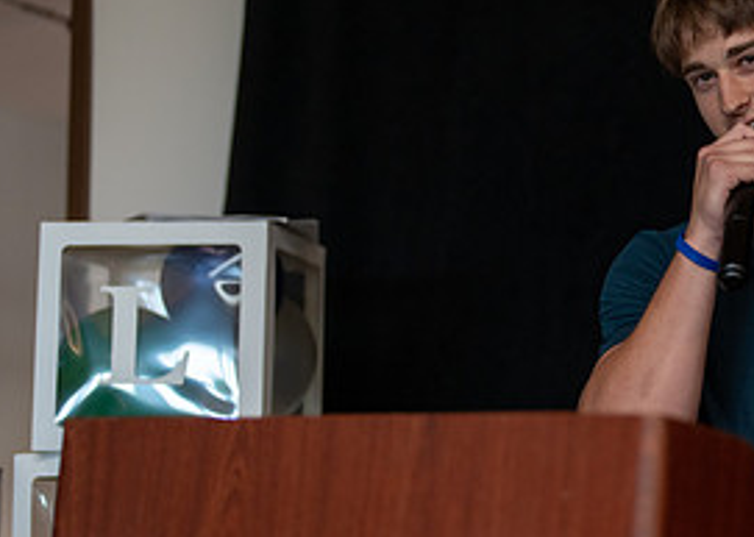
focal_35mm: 131
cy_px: 320
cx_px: 907
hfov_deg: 14.8
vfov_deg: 10.9
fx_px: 2802
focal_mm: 50
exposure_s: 1/320
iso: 400
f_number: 1.2
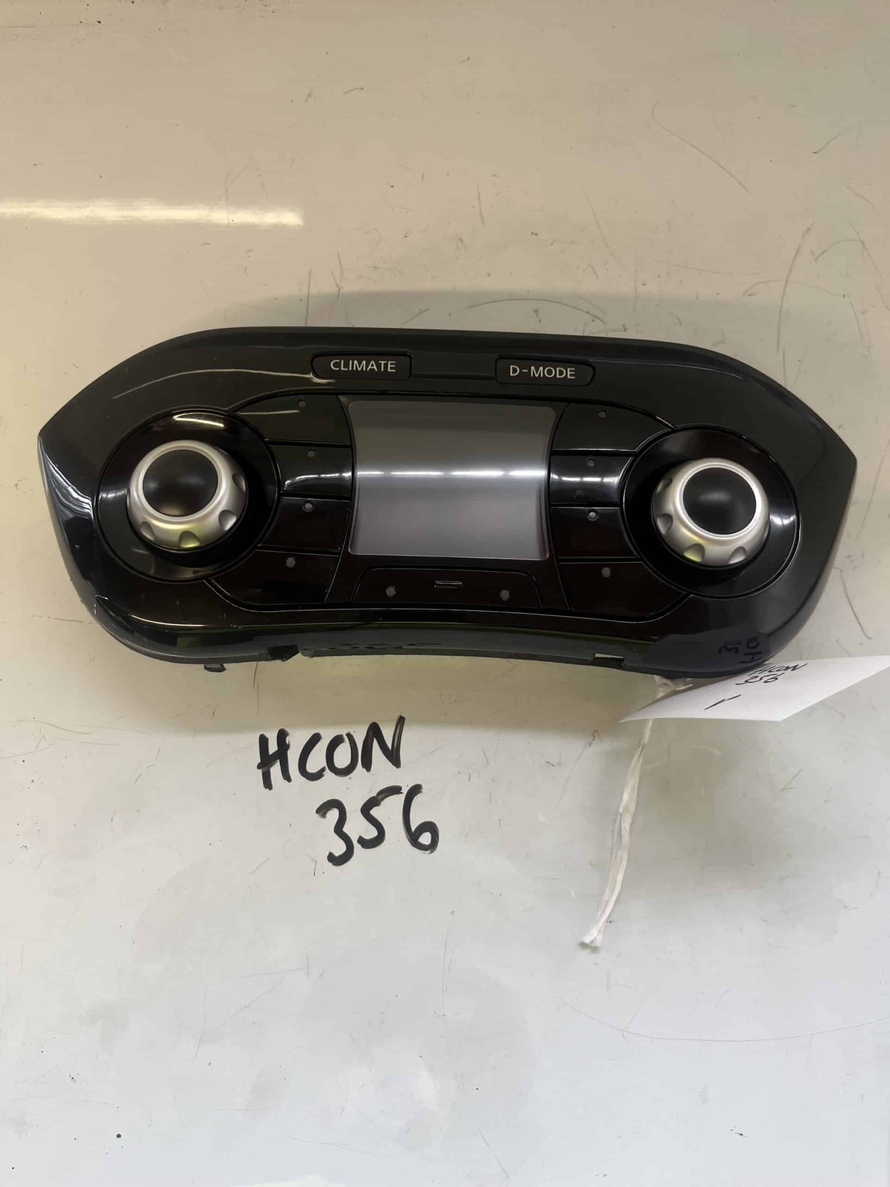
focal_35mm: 26
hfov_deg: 53.1
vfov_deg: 67.3
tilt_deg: -74.0
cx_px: 445
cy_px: 594
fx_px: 891
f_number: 1.6
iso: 125
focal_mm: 5.1
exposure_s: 1/121
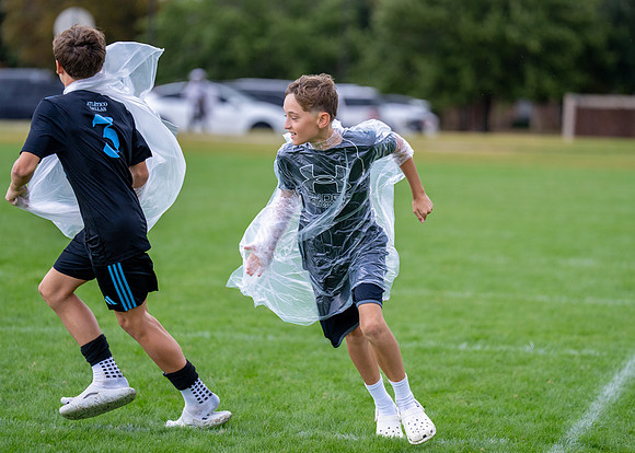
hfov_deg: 10.6
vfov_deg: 7.6
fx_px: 3414
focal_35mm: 189
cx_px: 338
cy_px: 219
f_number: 2.8
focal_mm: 167
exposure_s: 1/1250
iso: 500
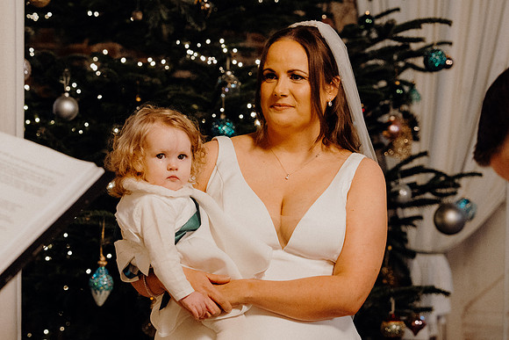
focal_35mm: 97
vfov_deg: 14.1
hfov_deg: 21.0
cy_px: 170
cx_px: 254
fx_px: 1372
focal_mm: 65
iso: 4000
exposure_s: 1/160
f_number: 3.5
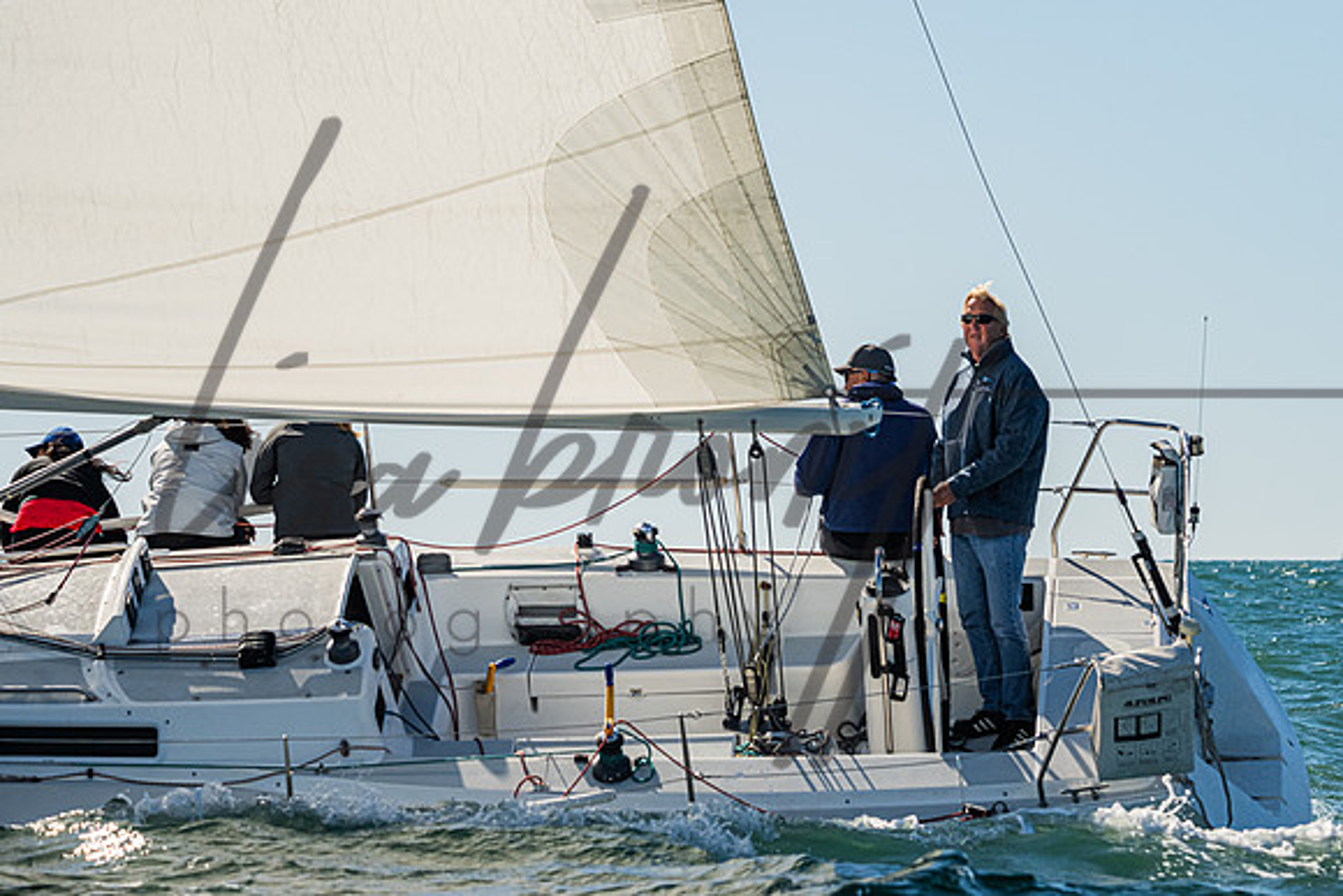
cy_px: 346
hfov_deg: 9.8
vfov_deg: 6.6
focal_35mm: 209
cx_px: 824
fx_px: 7814
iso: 400
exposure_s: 1/2000
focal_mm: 165
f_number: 8
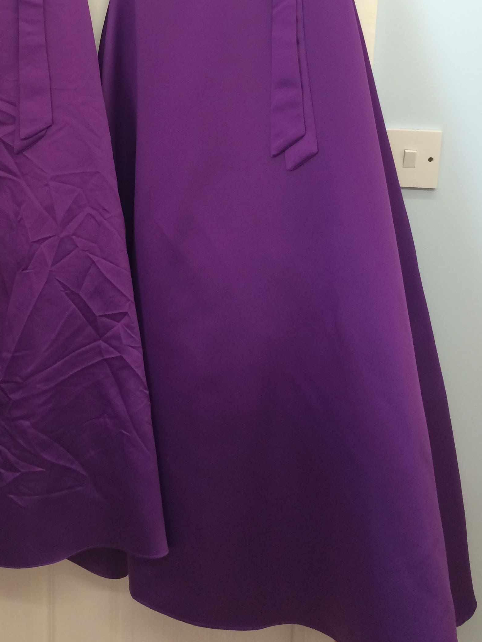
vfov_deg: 41.0
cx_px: 113
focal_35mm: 45
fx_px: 835
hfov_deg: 31.5
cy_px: 171
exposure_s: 1/33
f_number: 2.2
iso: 64
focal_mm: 4.15
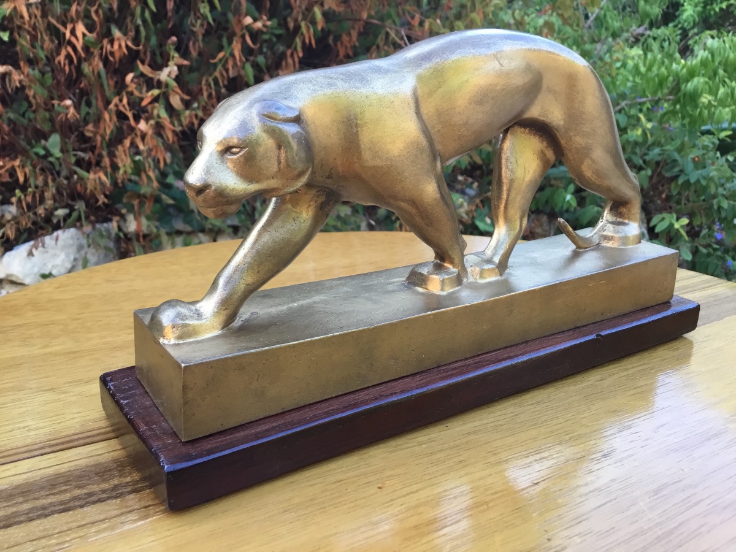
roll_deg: -0.6
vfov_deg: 45.4
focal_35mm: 31
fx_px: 659
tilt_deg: -13.3
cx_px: 368
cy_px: 276
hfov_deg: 58.4
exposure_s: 1/33
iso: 25
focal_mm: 3.3
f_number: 2.4
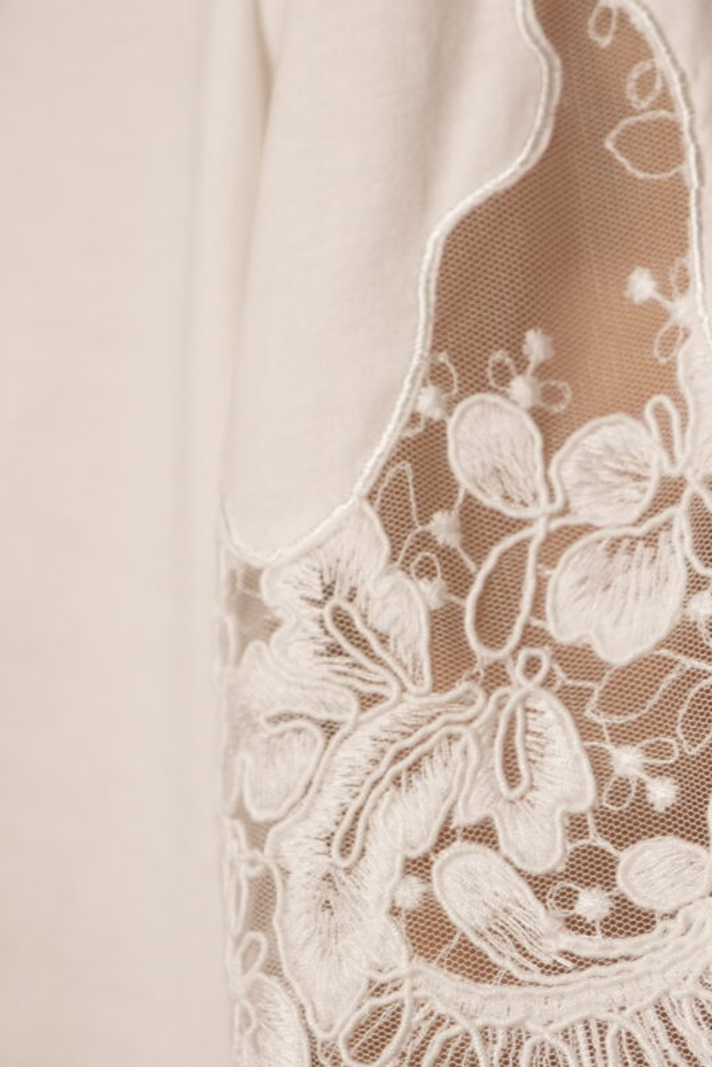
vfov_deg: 18.1
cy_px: 598
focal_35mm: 113
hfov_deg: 12.1
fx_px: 3351
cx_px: 586
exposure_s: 1/100
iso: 400
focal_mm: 50
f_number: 3.2
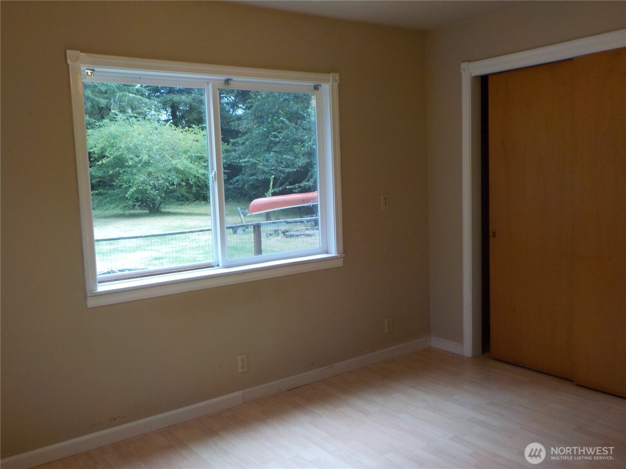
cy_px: 234
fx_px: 543
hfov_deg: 60.0
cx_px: 313
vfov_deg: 46.8
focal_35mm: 30
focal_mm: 4.1
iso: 180
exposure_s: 1/30
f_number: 3.3
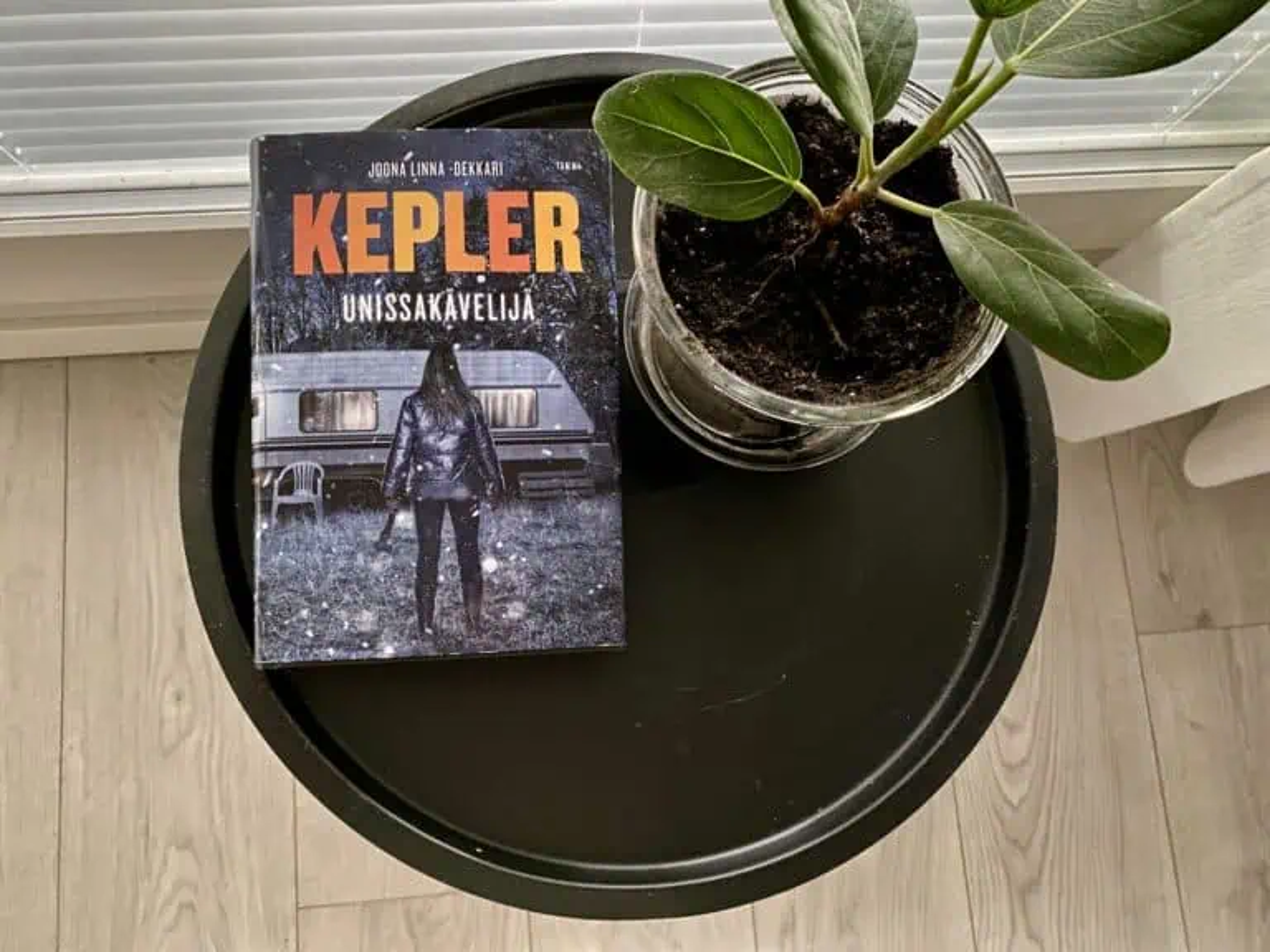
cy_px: 476
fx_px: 954
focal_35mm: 26
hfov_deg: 67.3
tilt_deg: -79.6
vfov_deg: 53.1
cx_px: 635
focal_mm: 4.25
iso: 500
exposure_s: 1/11
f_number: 1.8
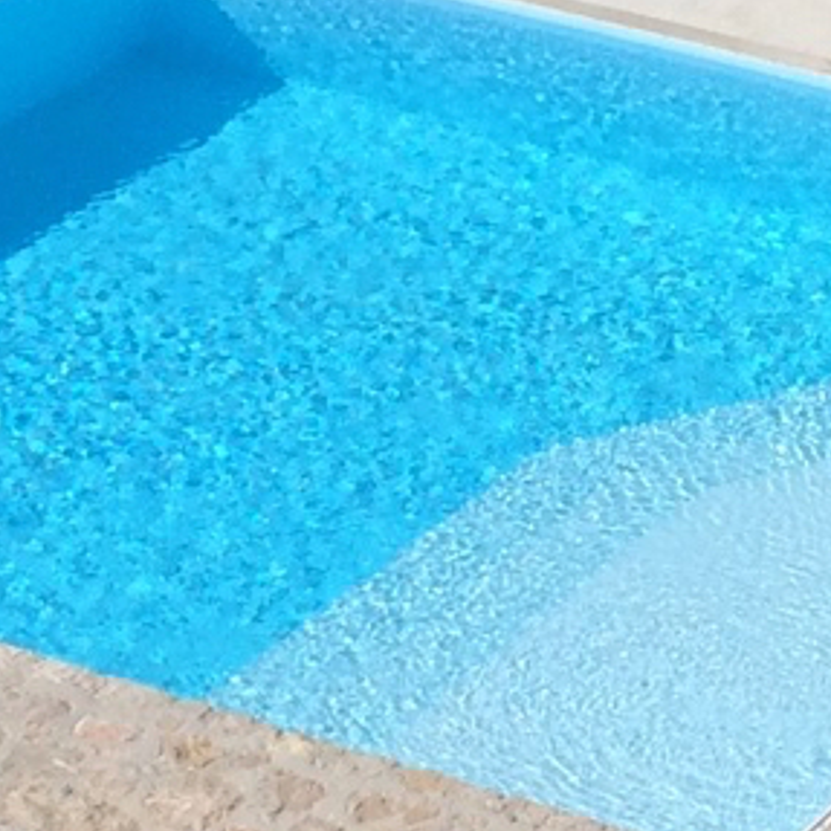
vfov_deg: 9.5
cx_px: 1184
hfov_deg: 9.3
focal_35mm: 183
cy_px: 214
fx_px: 4970
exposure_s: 1/4566
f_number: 2.2
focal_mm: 4.15
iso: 32
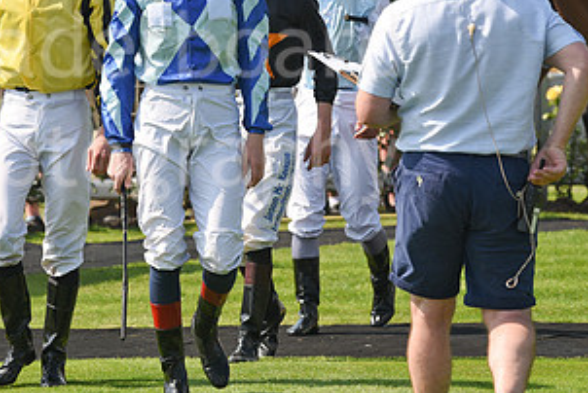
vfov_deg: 3.9
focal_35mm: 355
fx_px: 5804
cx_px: 152
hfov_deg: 5.8
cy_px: 63
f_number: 6.3
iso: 400
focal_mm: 185
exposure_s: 1/1600
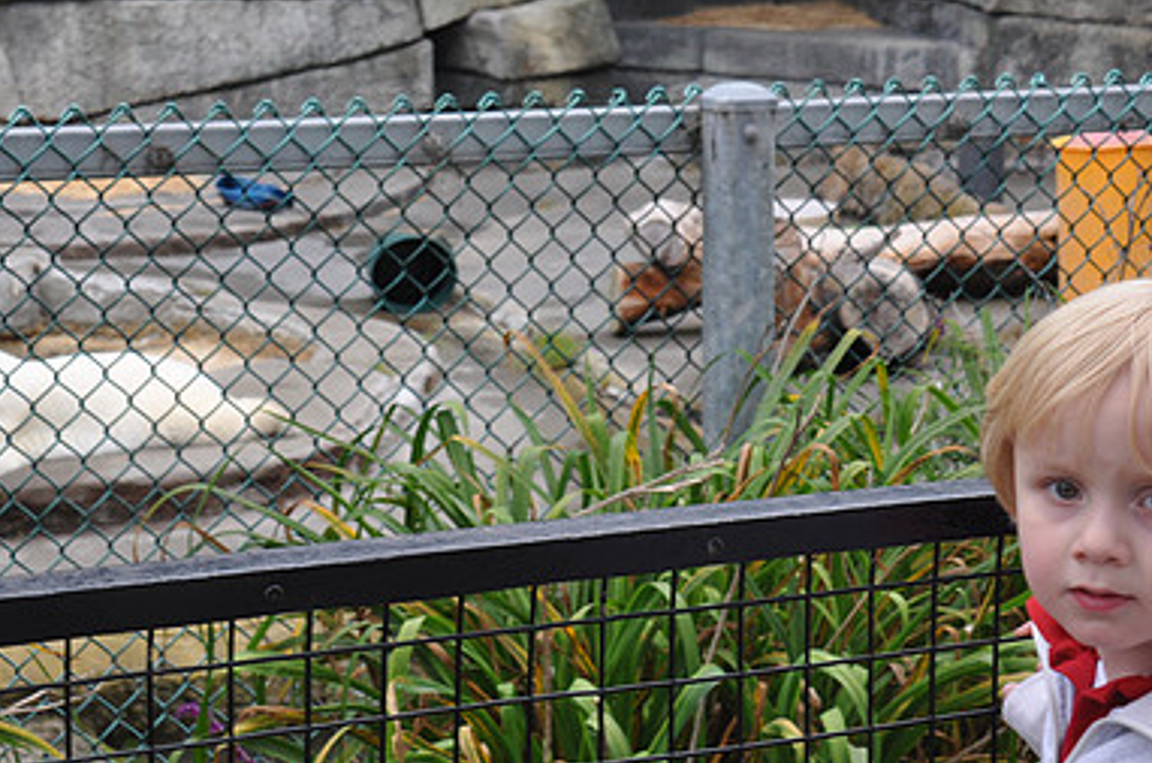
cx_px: 531
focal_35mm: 80
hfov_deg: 25.5
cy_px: 375
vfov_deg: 17.0
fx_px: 2547
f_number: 8
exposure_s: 1/250
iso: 320
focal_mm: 35
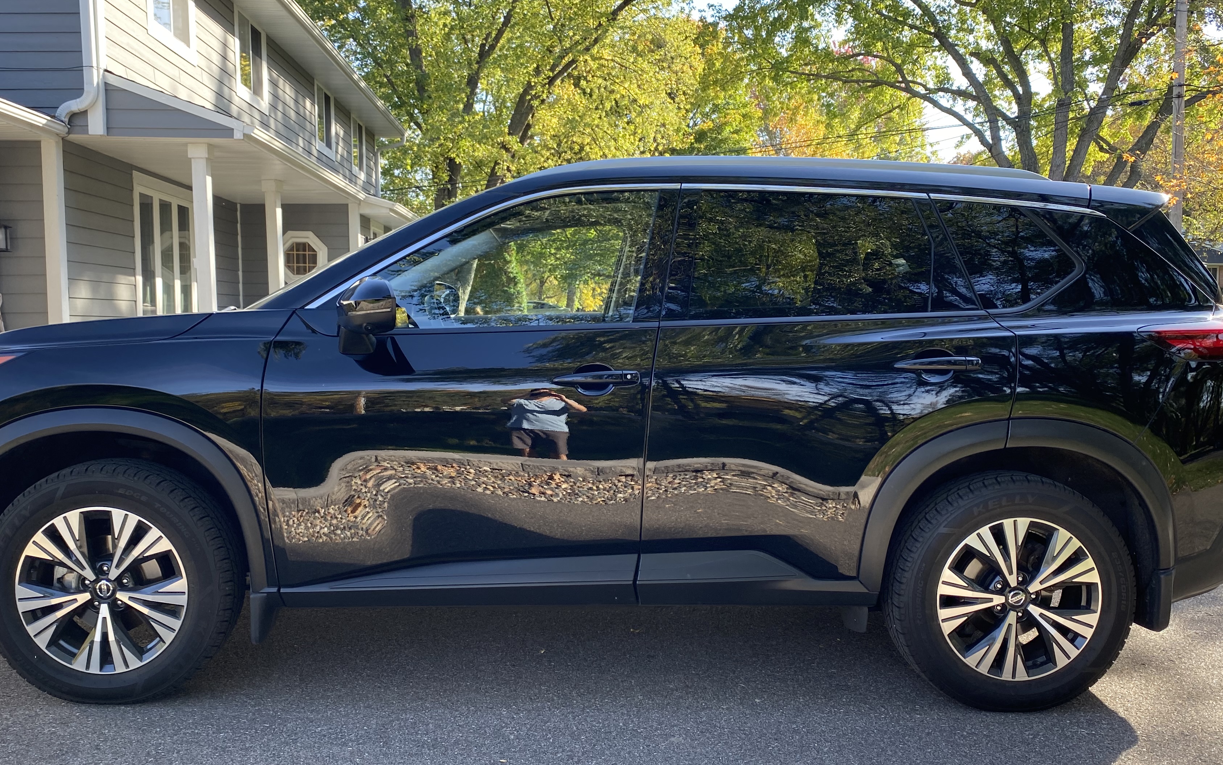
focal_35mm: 33
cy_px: 424
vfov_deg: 38.3
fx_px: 1100
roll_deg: +0.1
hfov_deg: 58.1
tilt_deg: -4.5
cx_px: 581
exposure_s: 1/263
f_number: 1.8
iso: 32
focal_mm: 4.25
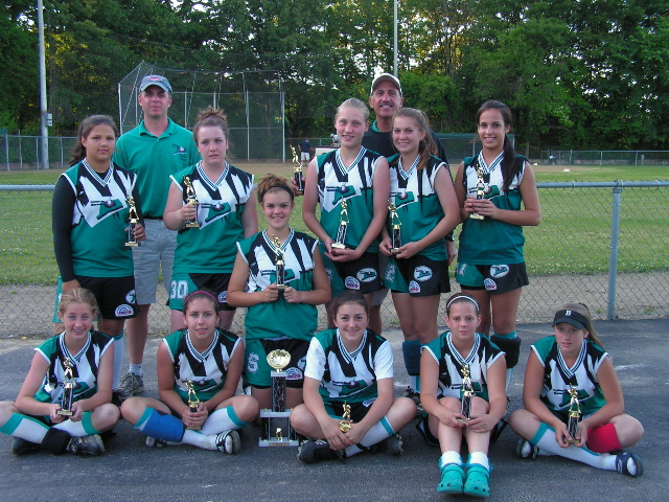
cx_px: 334
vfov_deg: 32.9
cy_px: 251
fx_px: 850
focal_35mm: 44
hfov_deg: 42.9
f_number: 3.2
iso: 64
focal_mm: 7.4
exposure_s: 1/50
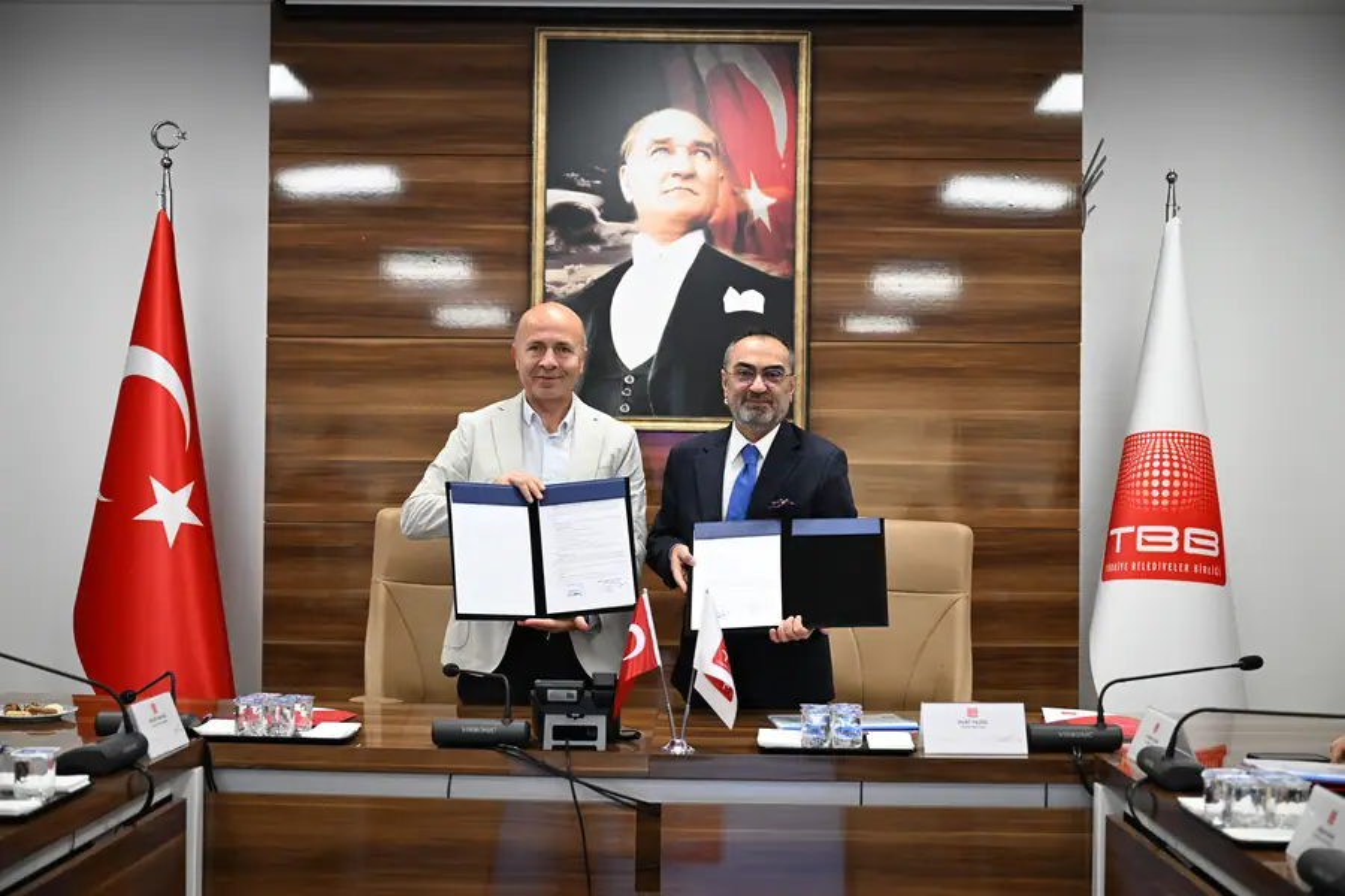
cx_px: 672
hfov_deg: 43.6
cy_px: 448
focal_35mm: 45
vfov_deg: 29.9
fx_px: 1681
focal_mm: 45
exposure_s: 1/500
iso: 3200
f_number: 2.8
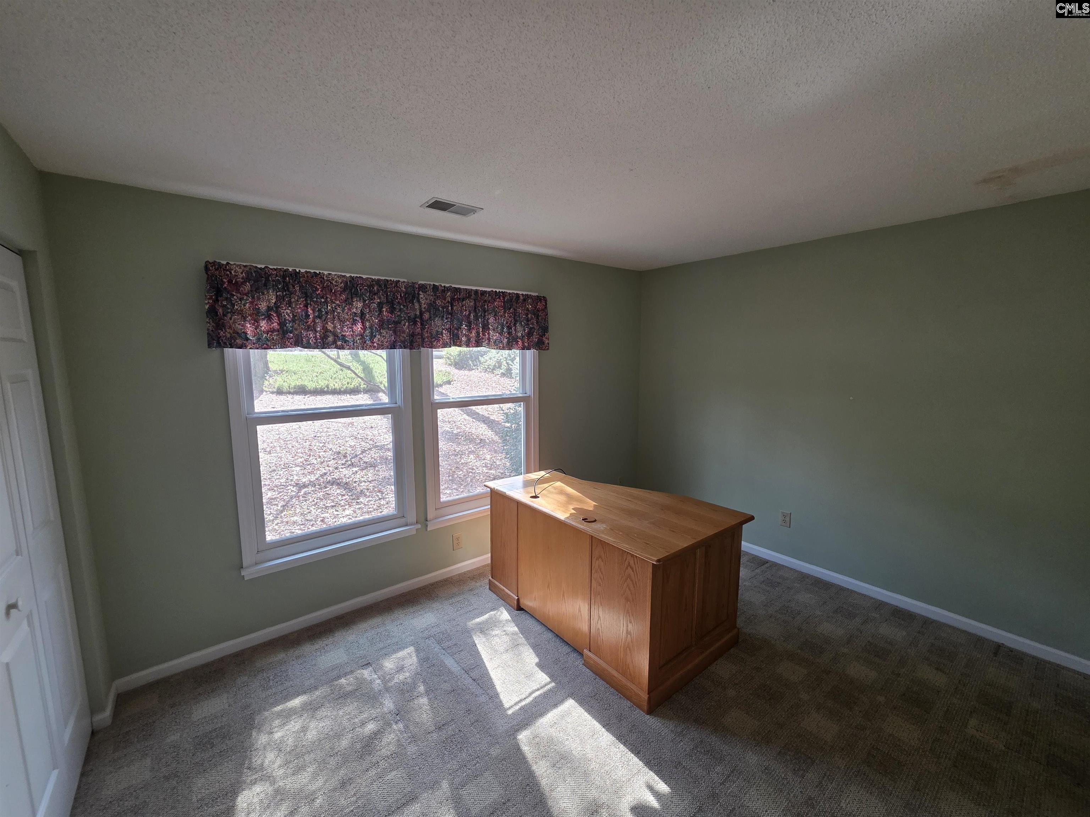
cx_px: 545
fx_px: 409
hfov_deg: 106.2
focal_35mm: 13
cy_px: 408
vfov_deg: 89.9
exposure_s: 1/120
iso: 160
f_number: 1.9
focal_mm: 2.2
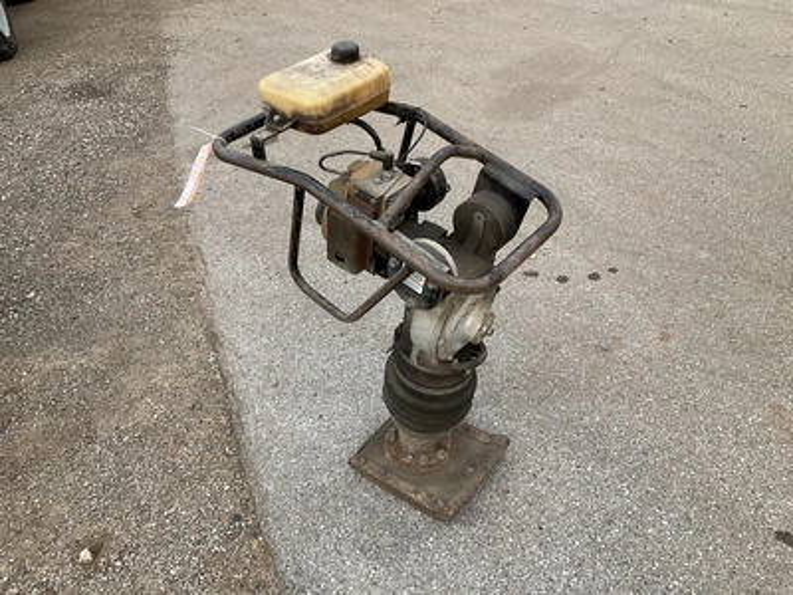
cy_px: 298
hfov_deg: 61.7
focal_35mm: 29
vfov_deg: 48.2
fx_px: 664
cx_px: 396
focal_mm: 3
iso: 25
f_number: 1.8
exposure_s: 1/944
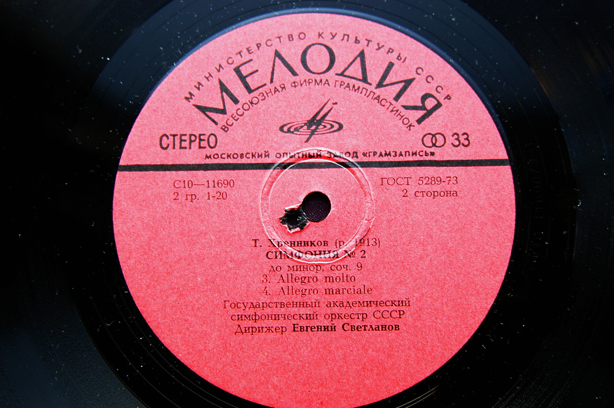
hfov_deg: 37.9
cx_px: 307
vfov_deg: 25.7
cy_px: 204
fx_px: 895
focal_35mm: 52
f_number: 4
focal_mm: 35
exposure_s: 1/60
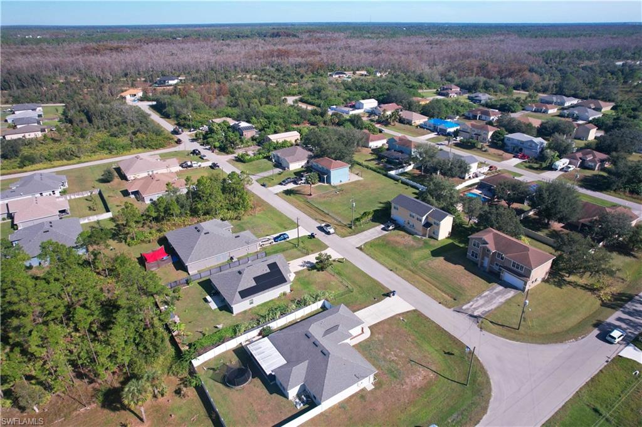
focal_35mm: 22
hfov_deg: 78.6
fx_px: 392
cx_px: 321
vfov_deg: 57.2
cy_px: 214
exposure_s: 1/725
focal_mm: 8.38
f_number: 2.8
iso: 140
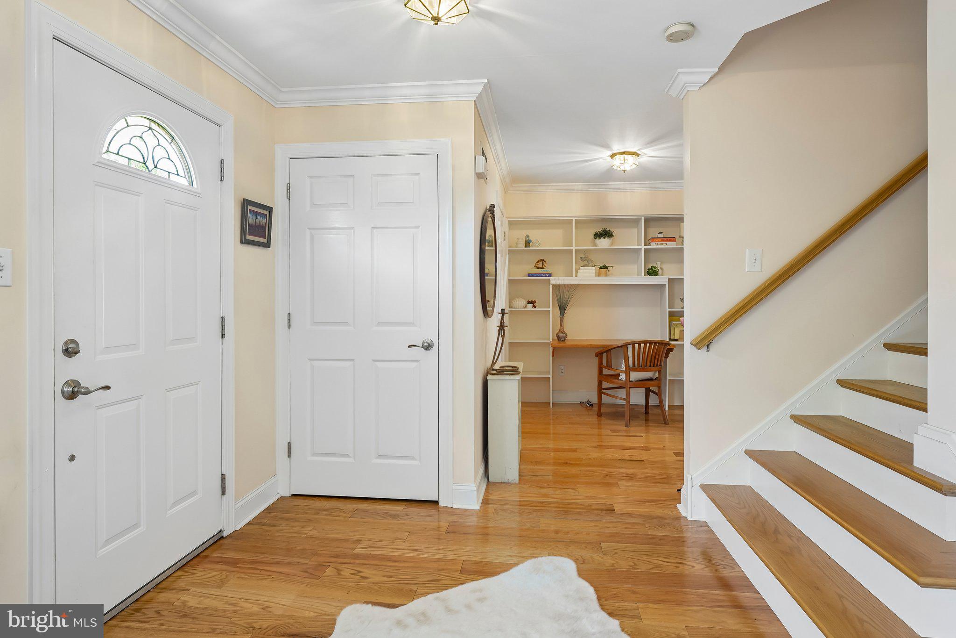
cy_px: 319
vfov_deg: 65.1
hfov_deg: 87.5
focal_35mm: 19
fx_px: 499
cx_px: 478
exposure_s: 1/8
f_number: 8
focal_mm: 18.8
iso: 500
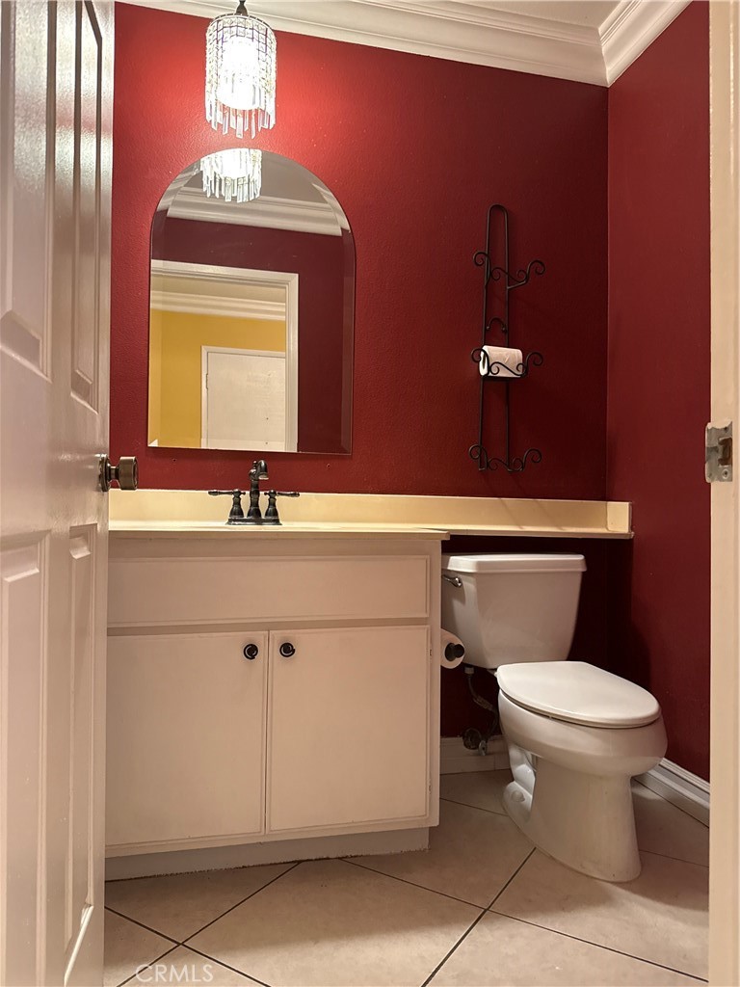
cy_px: 494
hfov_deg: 56.8
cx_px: 370
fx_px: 684
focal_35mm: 24
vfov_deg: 71.6
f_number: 1.78
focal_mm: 6.76
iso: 640
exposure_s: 1/60
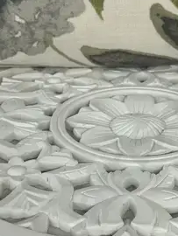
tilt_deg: -34.5
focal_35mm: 91
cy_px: 146
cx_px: 140
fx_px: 623
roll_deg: -1.7
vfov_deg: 21.5
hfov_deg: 16.2
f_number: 1.78
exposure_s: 1/100
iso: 100
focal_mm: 6.86
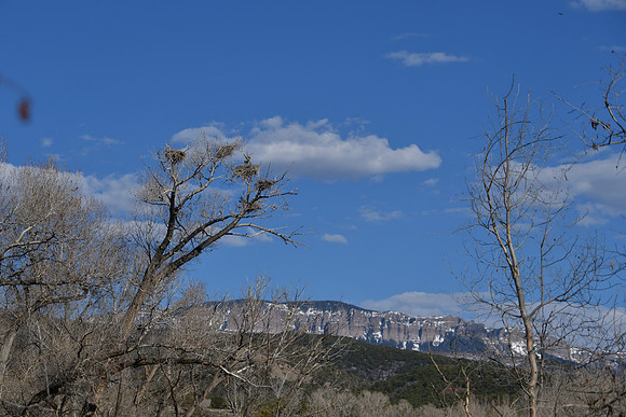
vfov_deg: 13.0
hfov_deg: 19.5
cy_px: 208
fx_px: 1826
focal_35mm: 105
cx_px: 313
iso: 100
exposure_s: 1/2500
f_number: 4.5
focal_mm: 70
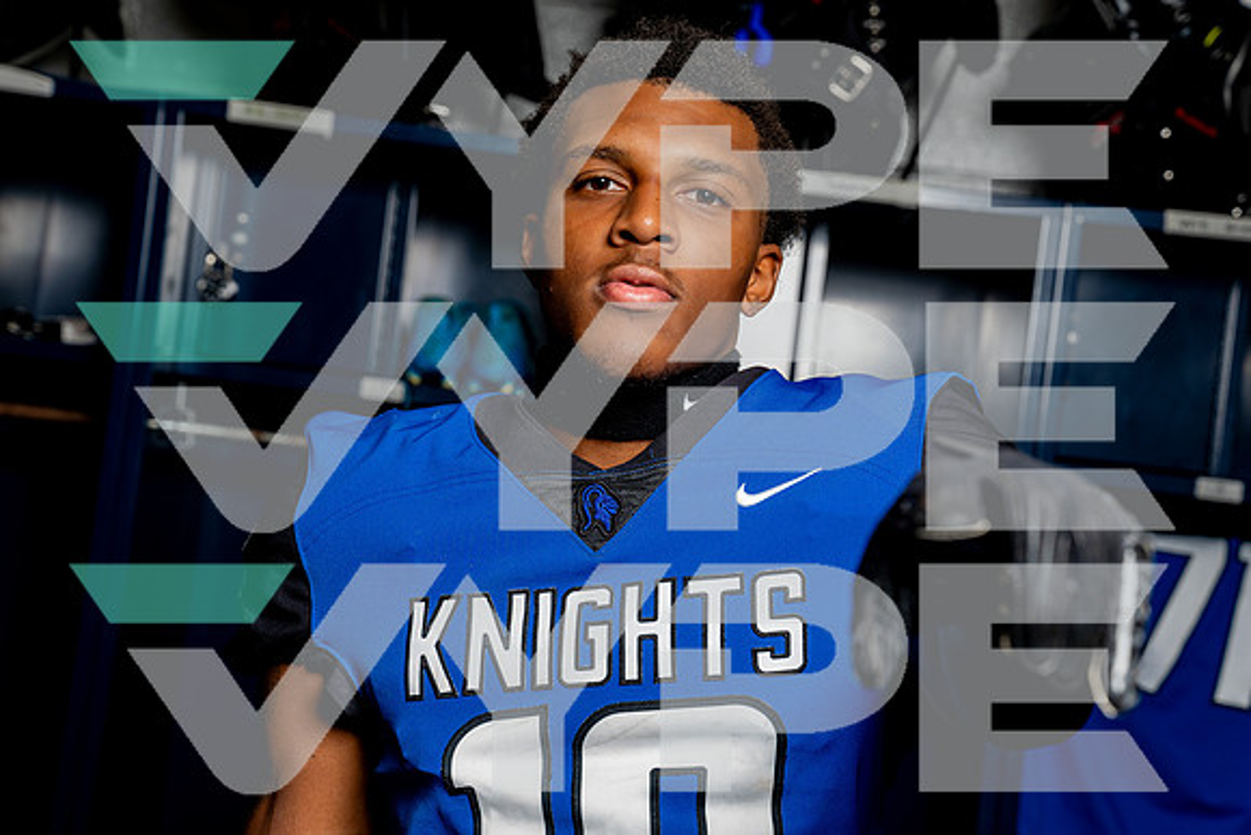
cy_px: 417
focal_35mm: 69
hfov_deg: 29.3
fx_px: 2393
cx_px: 622
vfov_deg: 19.8
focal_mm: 65
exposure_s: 1/250
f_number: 5.6
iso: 100
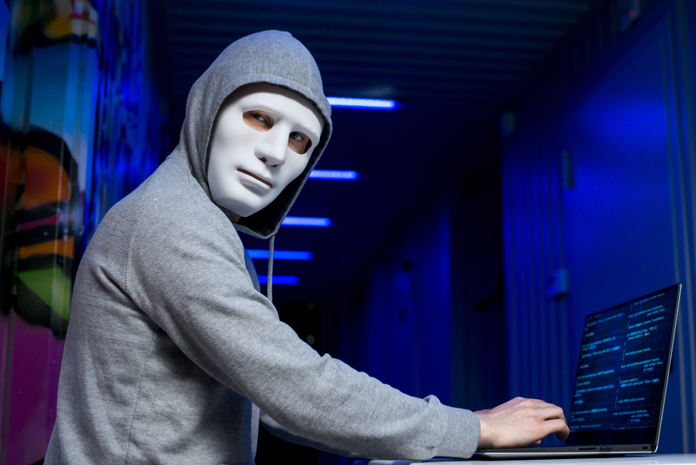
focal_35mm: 50
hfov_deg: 39.6
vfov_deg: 27.0
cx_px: 348
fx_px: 967
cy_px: 232
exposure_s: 1/80
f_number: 4
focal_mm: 50
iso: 400
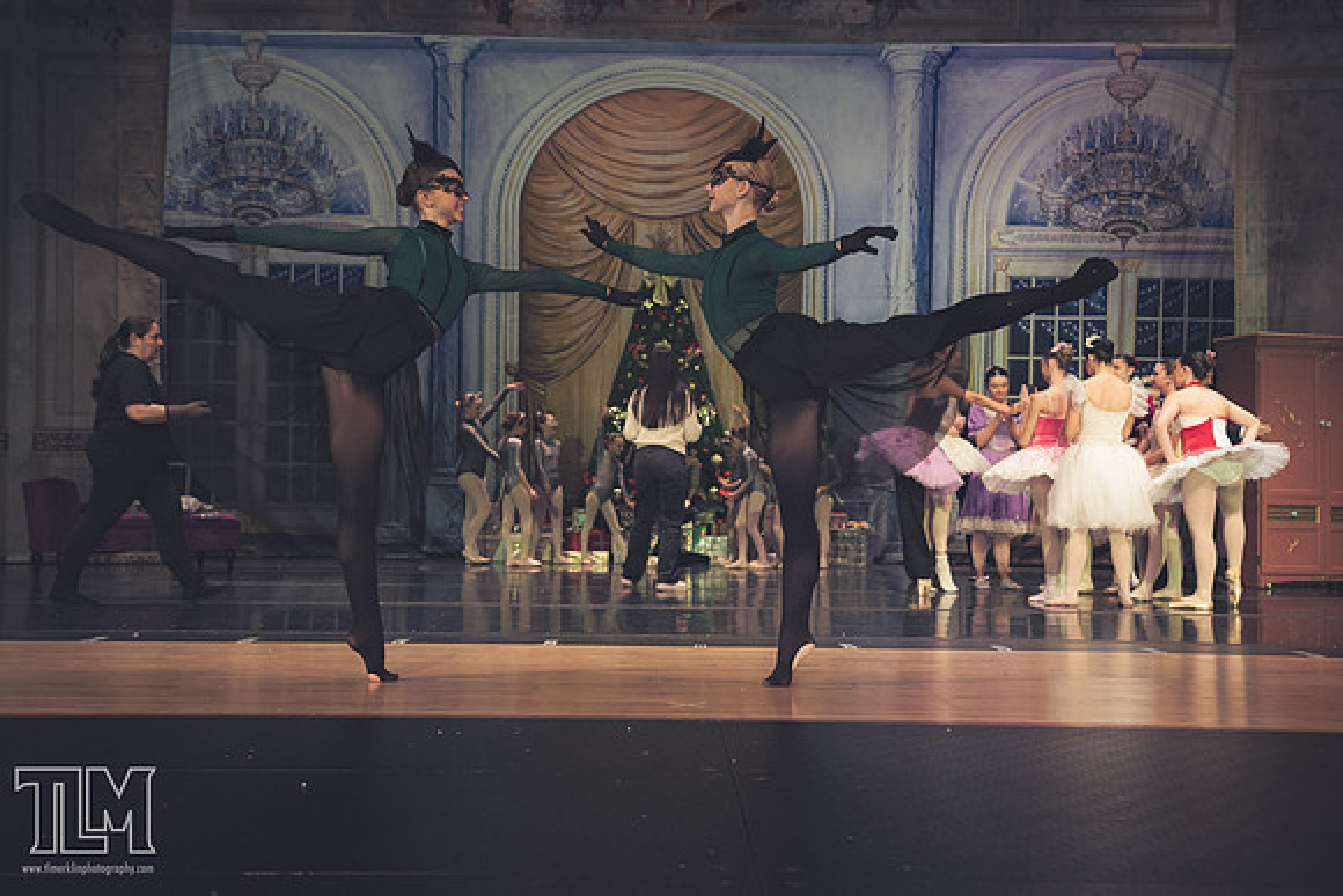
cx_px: 672
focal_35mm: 42
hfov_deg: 46.4
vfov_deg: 31.9
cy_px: 448
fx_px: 1567
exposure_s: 1/400
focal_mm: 42
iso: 1000
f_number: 4
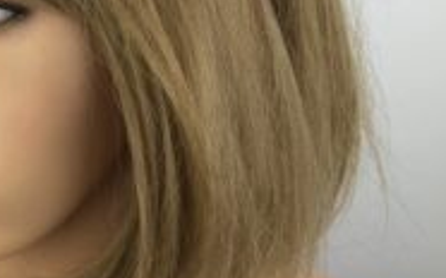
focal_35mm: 69
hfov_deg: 29.5
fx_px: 838
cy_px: -180
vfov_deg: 16.5
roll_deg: -1.4
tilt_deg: -5.3
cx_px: 127
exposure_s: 1/235
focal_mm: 3.99
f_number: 1.8
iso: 20
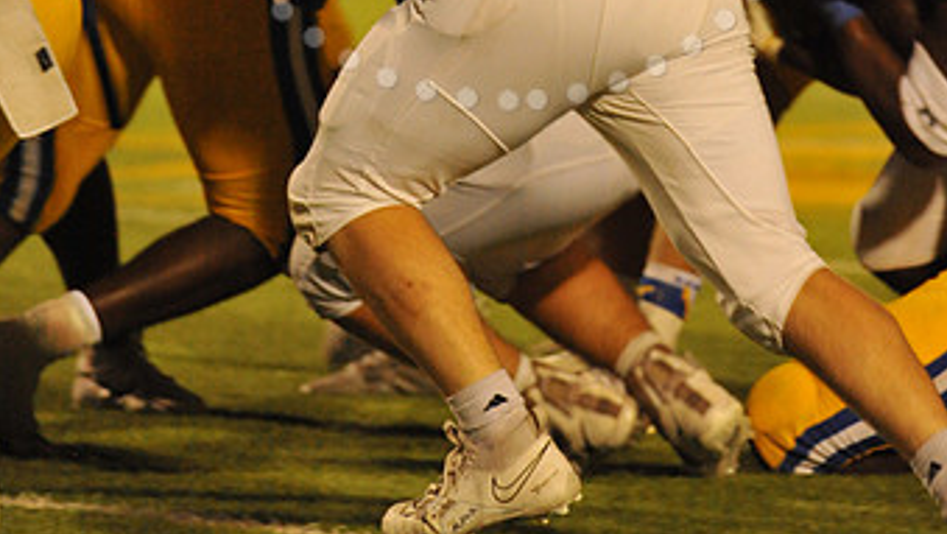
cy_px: -232
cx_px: 508
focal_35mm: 716
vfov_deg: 1.7
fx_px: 17986
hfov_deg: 3.0
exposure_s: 1/200
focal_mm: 400
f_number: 6.3
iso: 5000
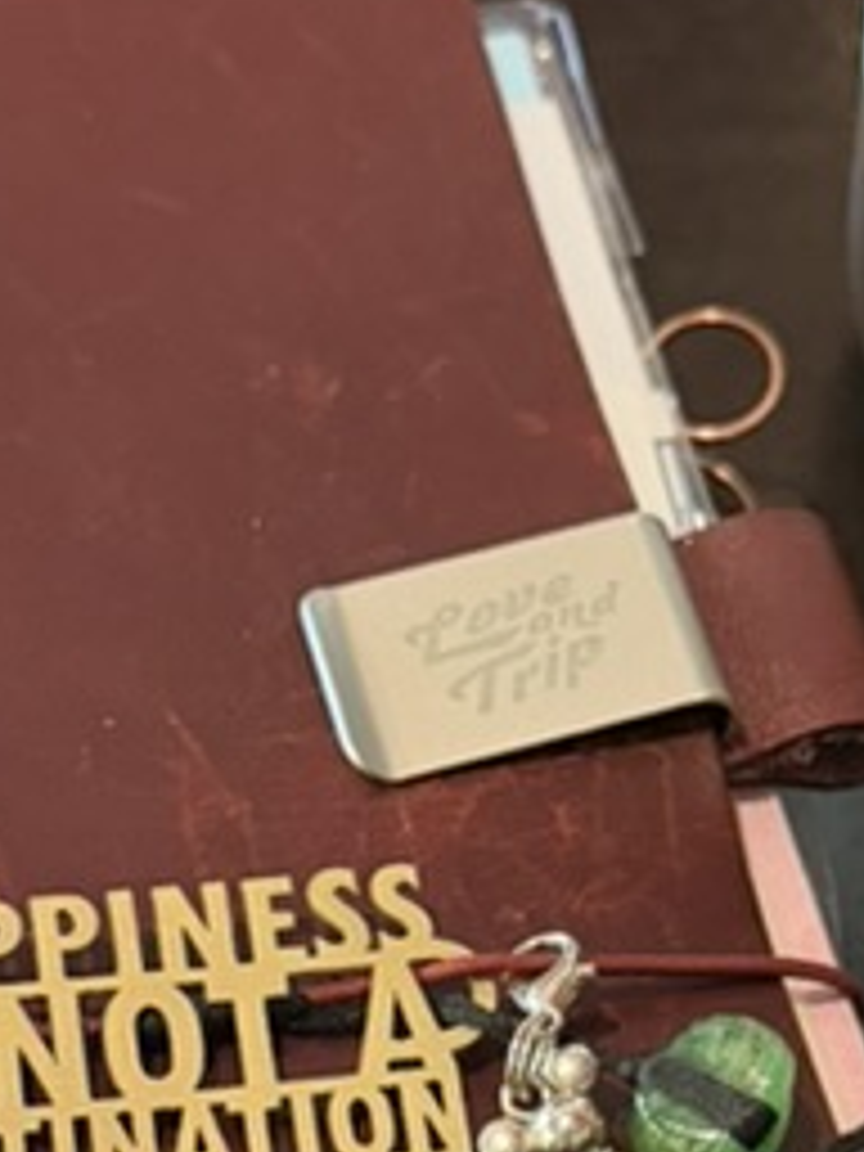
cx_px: 585
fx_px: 3195
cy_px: 940
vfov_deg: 20.2
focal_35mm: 96
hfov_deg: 15.4
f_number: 1.78
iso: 1000
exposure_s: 1/40
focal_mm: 6.76
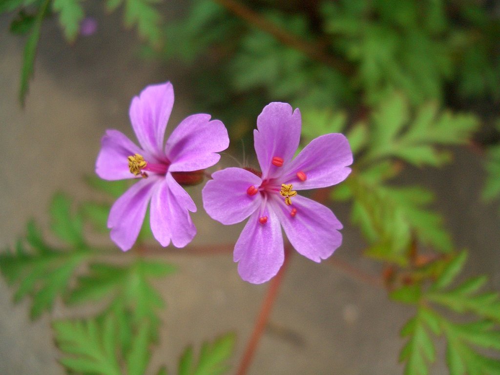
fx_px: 506
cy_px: 188
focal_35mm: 35
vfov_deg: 40.7
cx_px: 250
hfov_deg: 52.6
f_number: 2.6
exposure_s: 1/80
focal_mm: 5.8
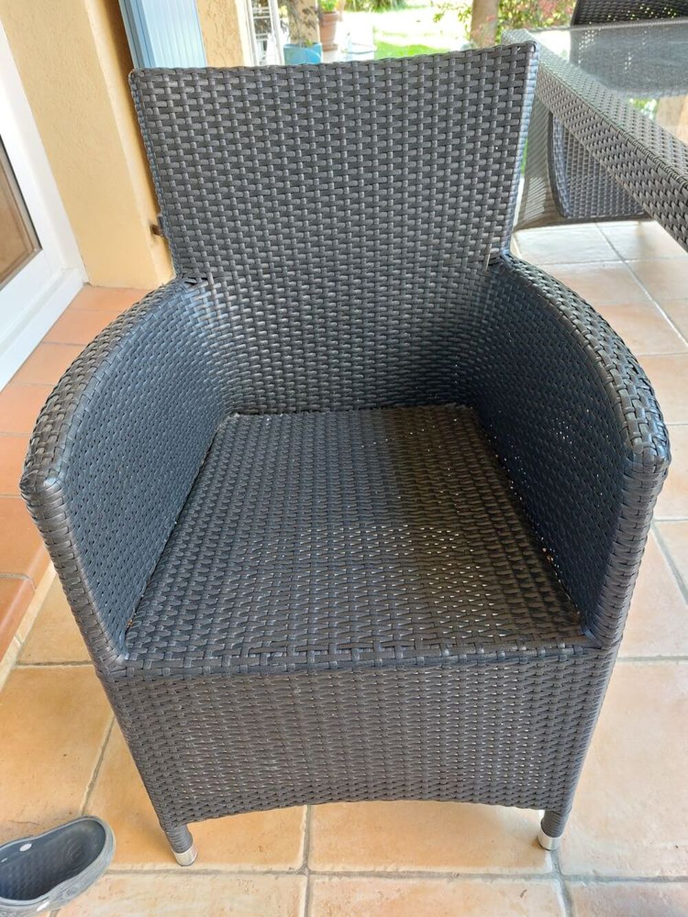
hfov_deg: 54.9
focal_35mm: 25
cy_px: 458
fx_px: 662
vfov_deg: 69.4
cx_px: 344
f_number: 1.8
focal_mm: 5.23
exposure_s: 1/60
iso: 250
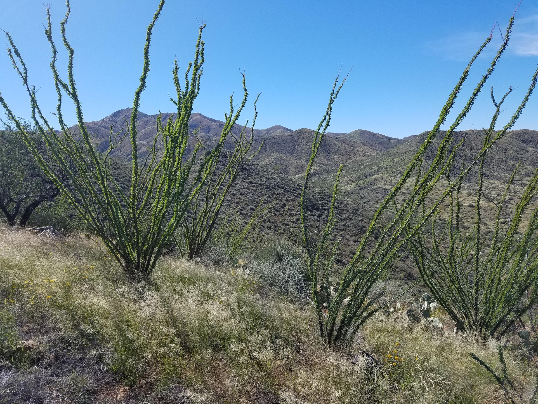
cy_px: 202
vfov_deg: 53.1
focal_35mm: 26
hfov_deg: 67.3
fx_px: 404
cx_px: 269
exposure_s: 1/2912
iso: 50
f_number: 1.7
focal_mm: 4.2
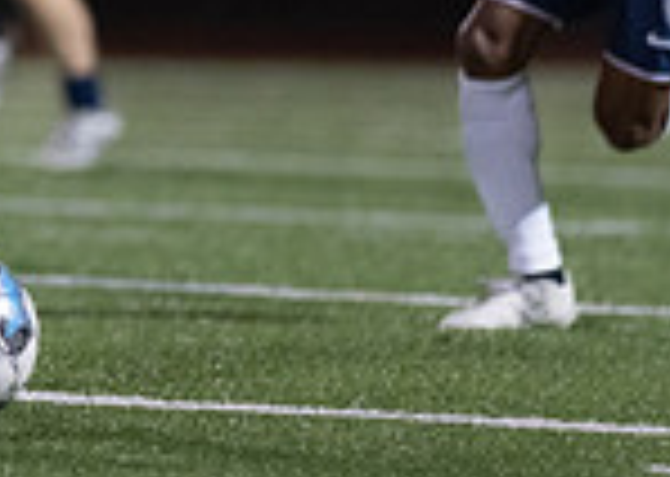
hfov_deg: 2.1
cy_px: -409
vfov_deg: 1.5
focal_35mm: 942
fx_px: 17901
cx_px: -280
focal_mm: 135
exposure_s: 1/1250
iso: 1250
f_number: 1.8
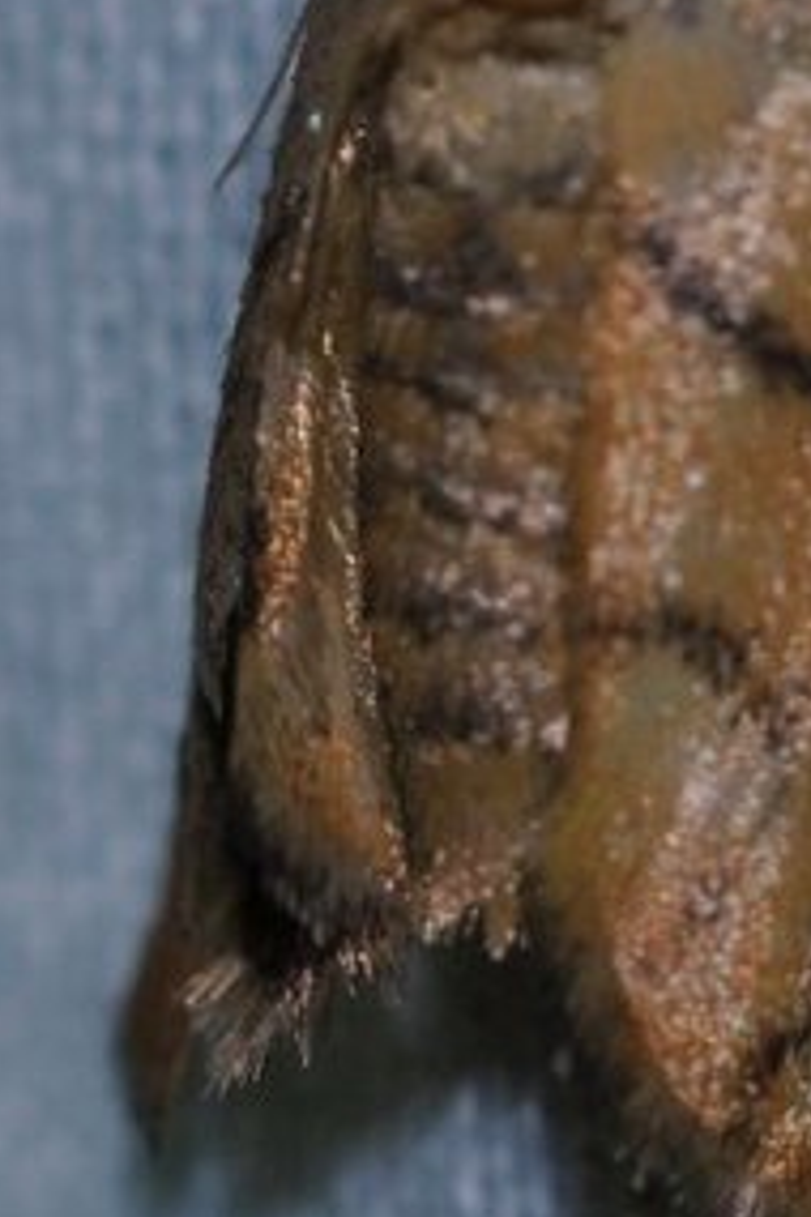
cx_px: 743
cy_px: 423
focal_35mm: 354
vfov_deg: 5.8
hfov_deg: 3.9
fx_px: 11966
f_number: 10
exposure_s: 1/30
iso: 400
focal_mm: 105
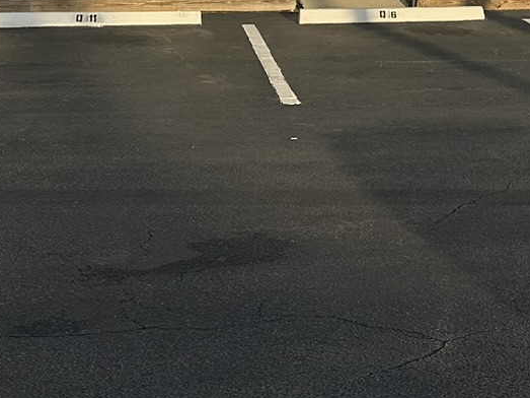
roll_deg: -2.0
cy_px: -288
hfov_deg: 18.5
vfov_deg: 14.1
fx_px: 1439
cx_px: 796
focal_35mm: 94
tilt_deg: +6.9
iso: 80
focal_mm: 6.86
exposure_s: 1/2967
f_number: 1.78
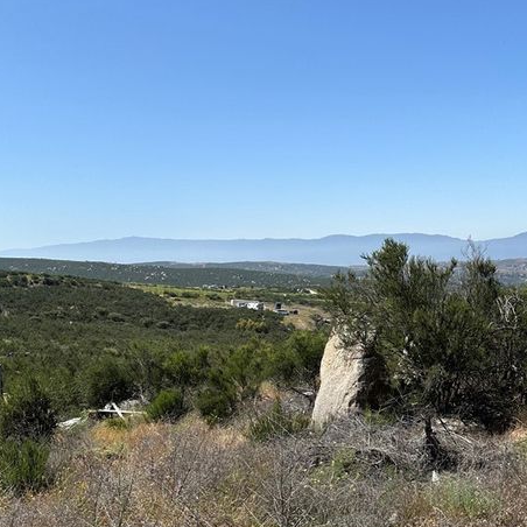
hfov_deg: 41.9
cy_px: 380
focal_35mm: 40
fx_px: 689
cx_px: 274
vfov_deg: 40.9
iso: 80
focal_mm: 6.86
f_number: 1.78
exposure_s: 1/5000
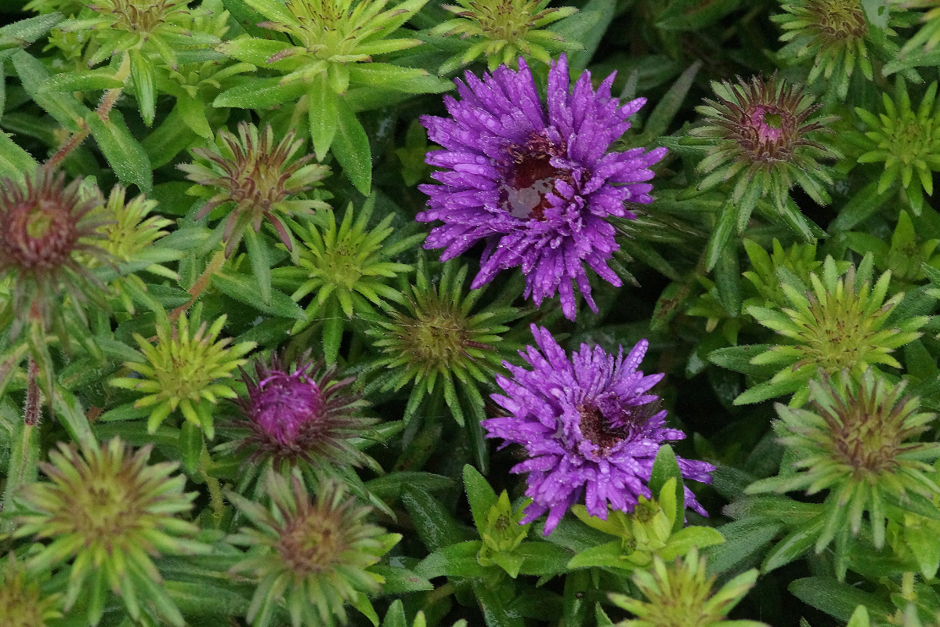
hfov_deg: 13.7
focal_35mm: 150
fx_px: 3916
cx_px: 470
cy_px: 314
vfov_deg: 9.1
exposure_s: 1/160
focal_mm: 100
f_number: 8
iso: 2500
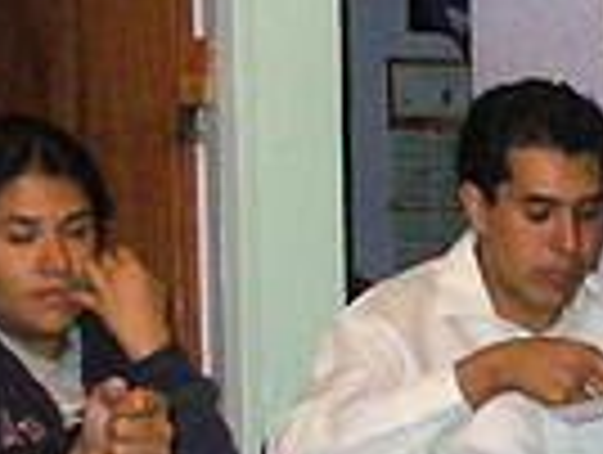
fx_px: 2792
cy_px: 321
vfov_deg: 9.3
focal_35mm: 160
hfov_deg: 12.2
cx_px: 630
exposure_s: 1/30
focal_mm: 6.1
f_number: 2.8
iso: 400
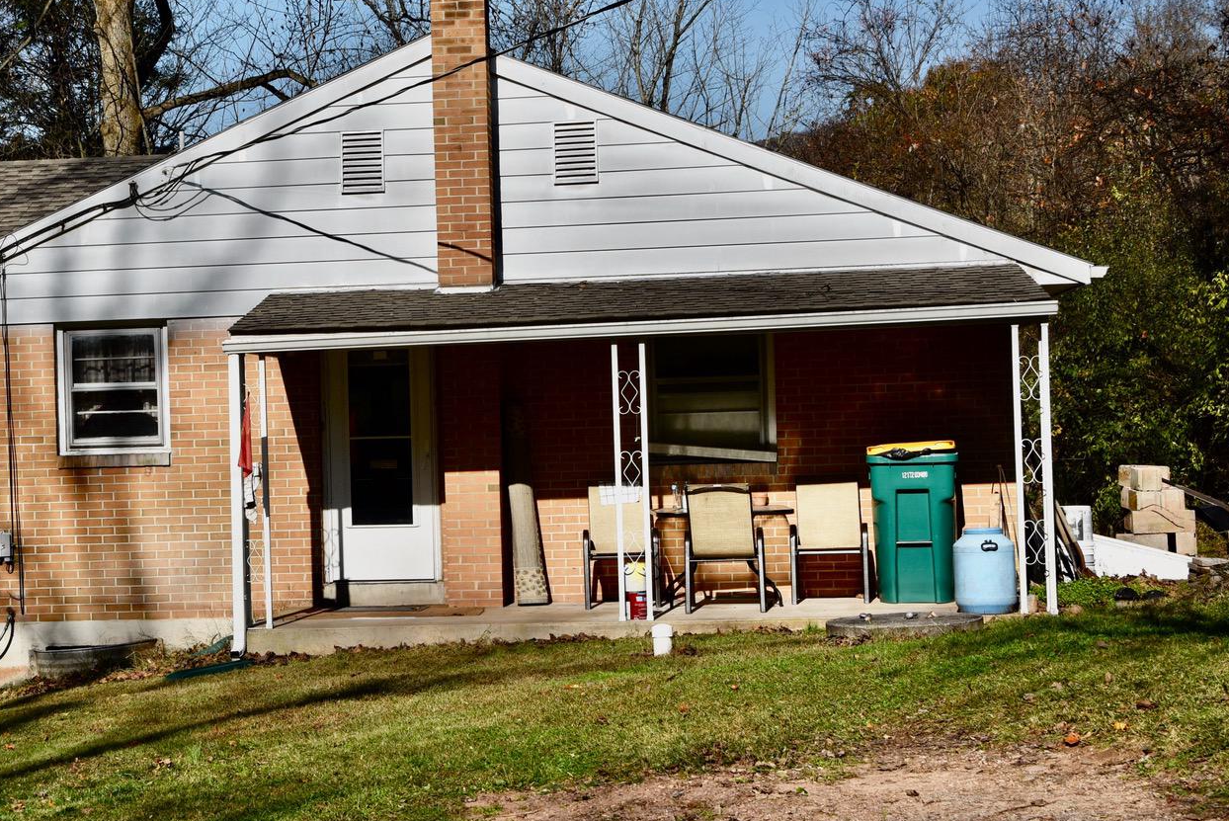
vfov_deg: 17.3
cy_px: 380
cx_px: 350
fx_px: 2698
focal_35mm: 79
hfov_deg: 25.4
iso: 200
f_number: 11
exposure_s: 1/500
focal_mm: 48
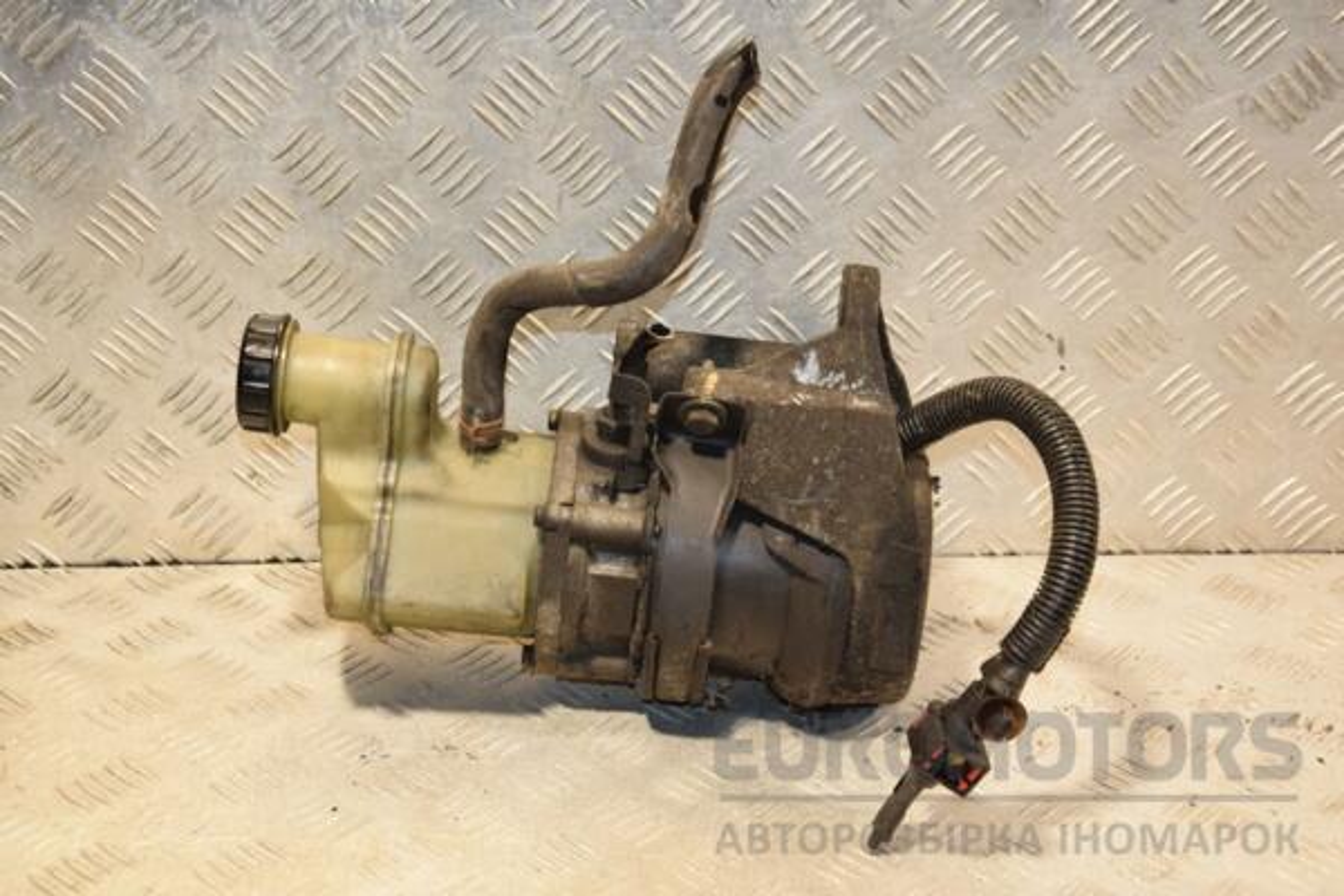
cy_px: 448
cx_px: 672
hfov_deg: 31.9
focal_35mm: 63
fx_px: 2352
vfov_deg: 21.6
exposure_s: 1/200
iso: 800
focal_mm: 42
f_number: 5
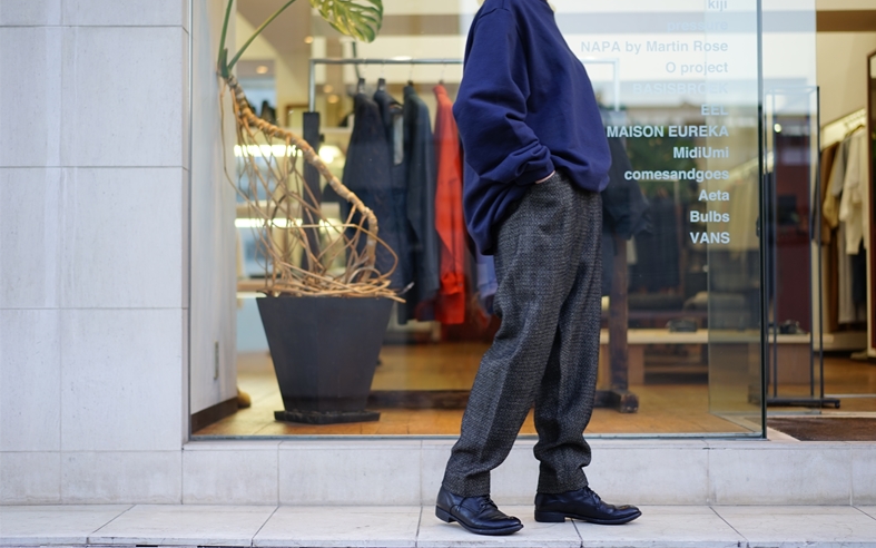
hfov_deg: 35.7
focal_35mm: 57
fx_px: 1361
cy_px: 260
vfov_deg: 22.8
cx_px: 444
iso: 100
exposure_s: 1/60
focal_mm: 55
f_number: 1.8
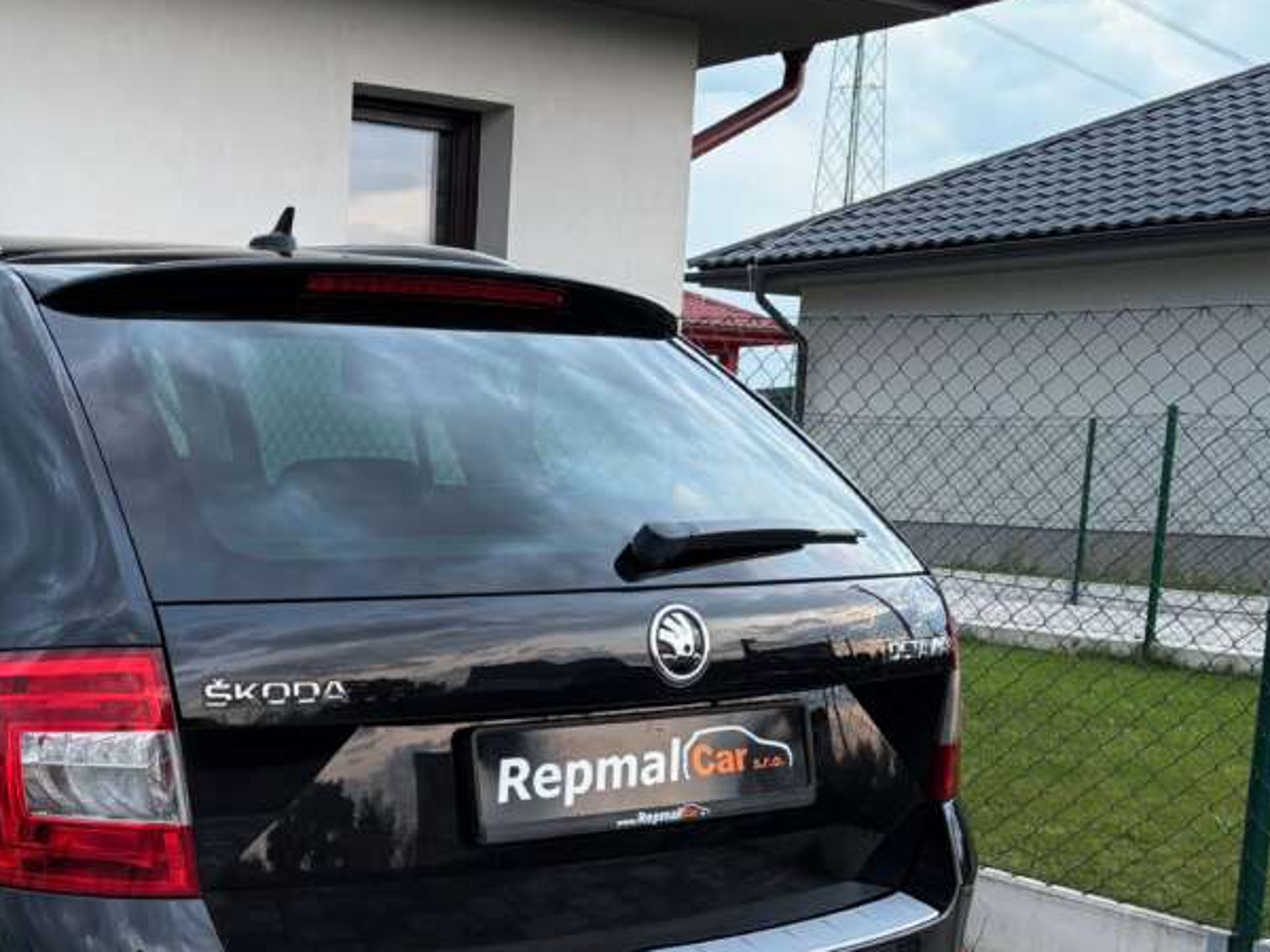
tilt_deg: -8.9
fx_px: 1908
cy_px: 770
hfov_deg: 35.4
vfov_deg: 27.4
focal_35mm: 52
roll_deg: -2.0
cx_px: 216
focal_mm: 5.96
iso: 160
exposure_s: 1/60
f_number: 1.6
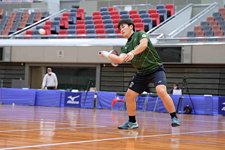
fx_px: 556
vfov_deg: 15.4
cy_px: 75
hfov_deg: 22.9
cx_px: 112
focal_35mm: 89
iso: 2000
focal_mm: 89
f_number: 3.5
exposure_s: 1/400
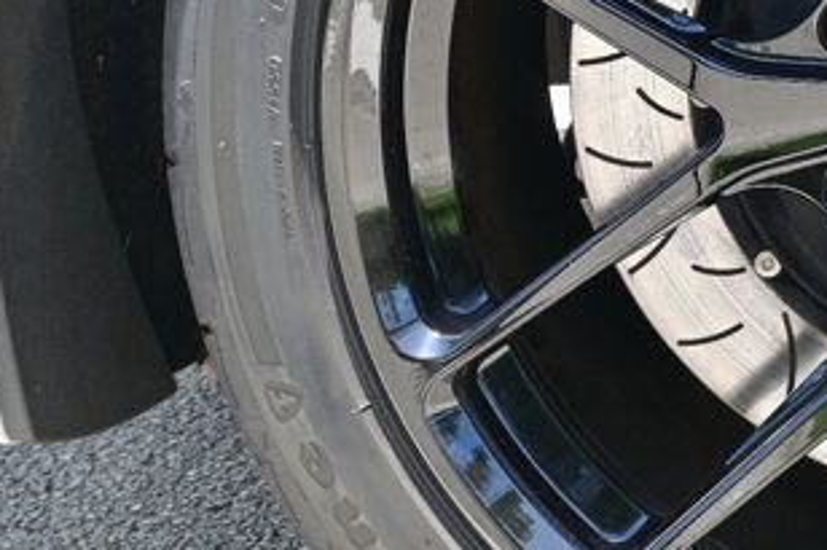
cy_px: 30
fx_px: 2403
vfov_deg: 12.9
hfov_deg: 18.5
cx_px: 991
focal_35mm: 105
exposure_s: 1/125
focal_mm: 21
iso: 100
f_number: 5.6
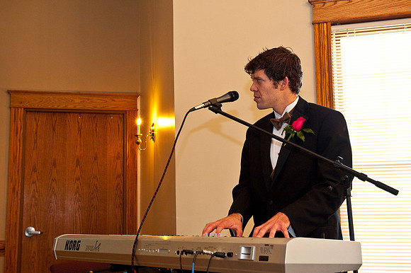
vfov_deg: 27.0
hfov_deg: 39.6
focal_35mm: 50
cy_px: 136
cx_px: 206
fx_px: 570
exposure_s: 1/60
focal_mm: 50
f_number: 5.6
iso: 2000
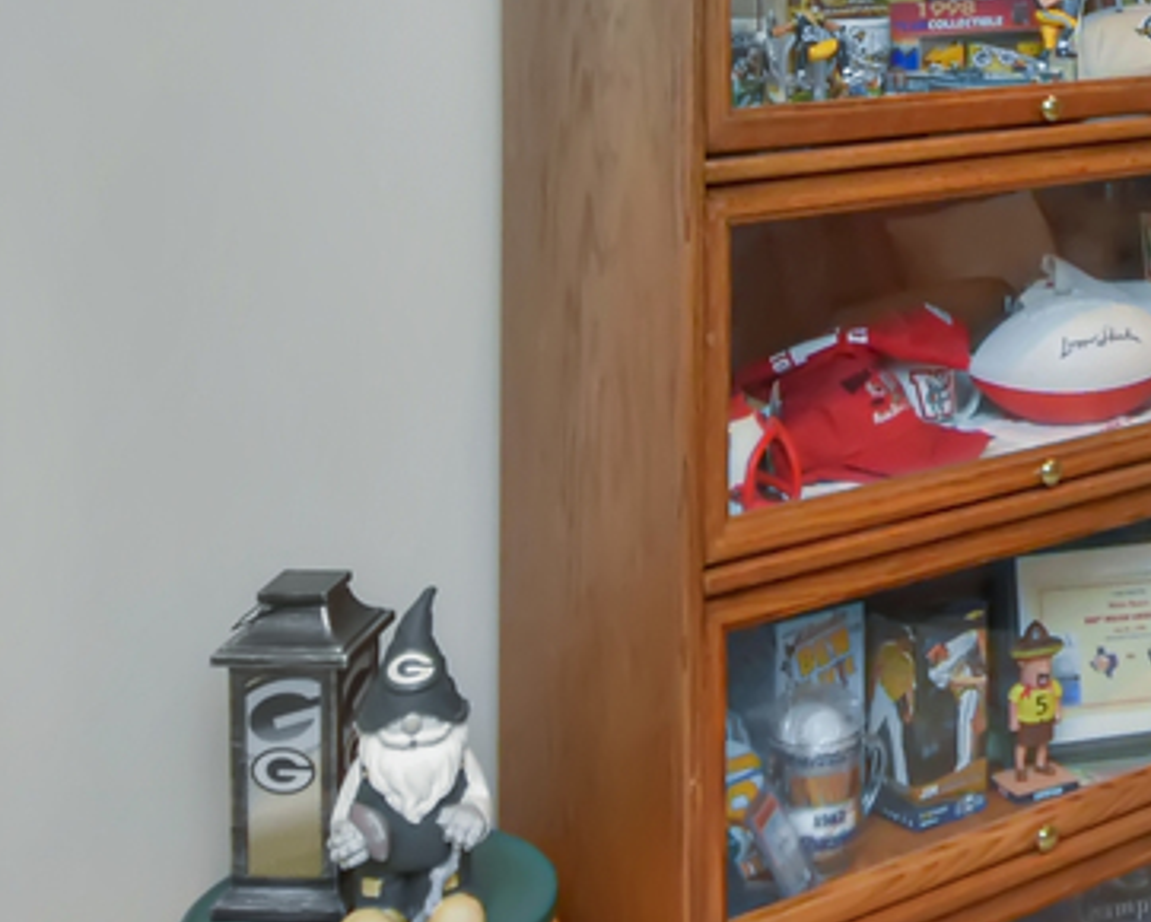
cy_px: 51
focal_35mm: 63
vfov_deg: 23.4
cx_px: 1186
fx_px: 2147
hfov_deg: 28.0
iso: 2000
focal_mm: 10
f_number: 4
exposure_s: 1/60
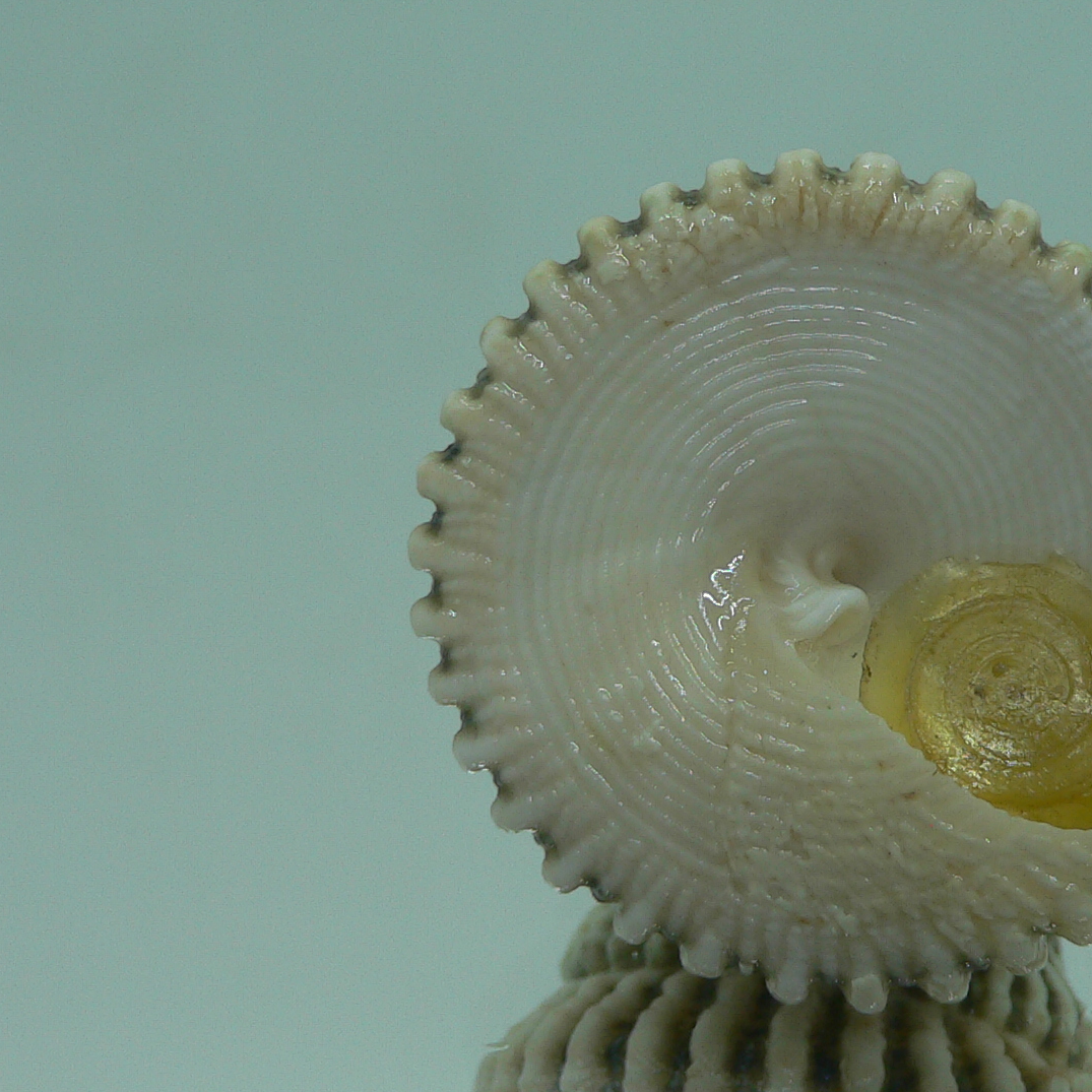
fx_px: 2070
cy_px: 675
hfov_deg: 29.1
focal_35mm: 58
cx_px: 817
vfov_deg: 29.5
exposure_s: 1/80
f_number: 2.8
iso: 80
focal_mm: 4.6
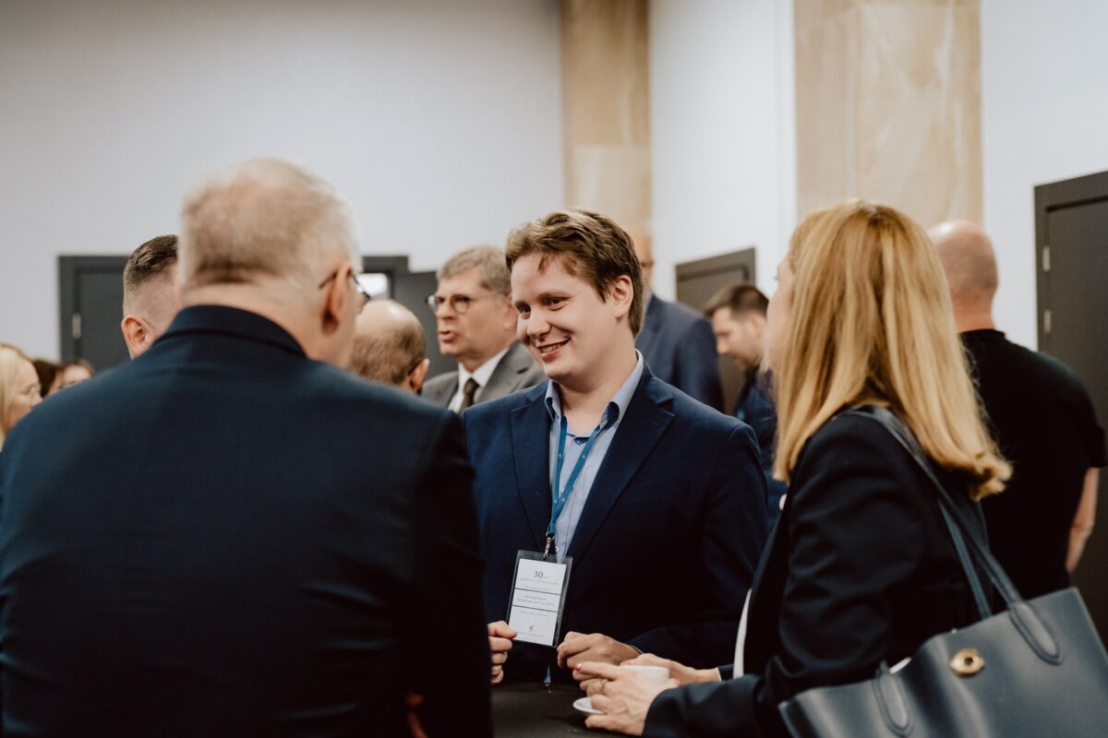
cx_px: 554
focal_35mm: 57
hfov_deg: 35.1
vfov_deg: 23.8
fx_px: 1754
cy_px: 369
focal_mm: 57
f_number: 2.8
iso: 2000
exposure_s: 1/100
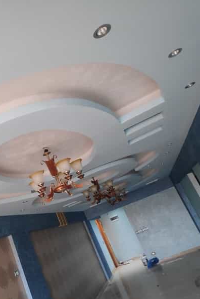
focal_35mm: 28
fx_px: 233
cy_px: 151
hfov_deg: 43.7
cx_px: 34
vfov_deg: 65.5
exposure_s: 1/50
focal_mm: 3.94
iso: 648
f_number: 1.9
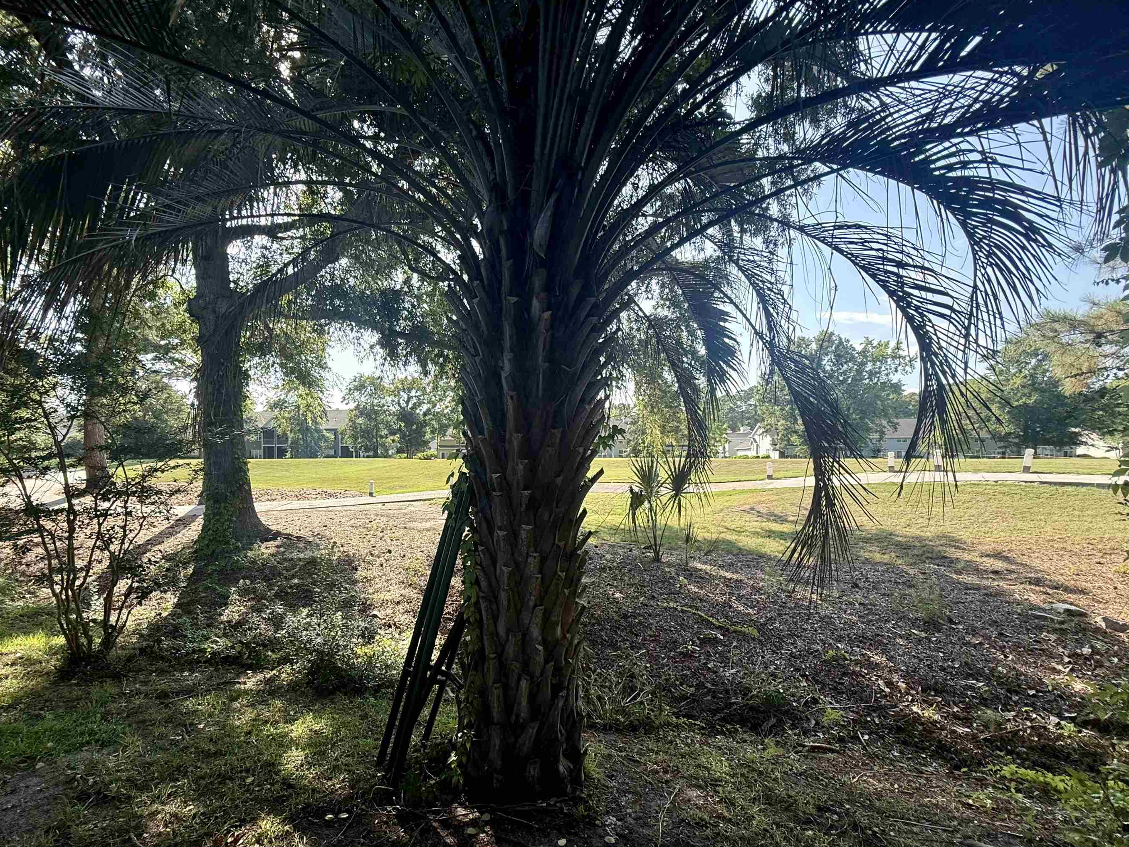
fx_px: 522
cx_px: 521
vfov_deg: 78.0
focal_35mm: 16
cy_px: 455
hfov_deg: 94.3
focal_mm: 2.22
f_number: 2.2
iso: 64
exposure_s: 1/445
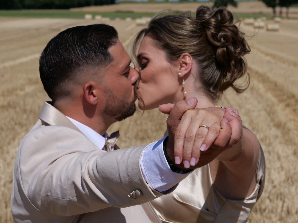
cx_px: 149
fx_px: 895
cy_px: 112
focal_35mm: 104
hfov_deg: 18.9
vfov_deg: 14.2
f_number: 9
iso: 200
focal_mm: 52
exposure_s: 1/1000
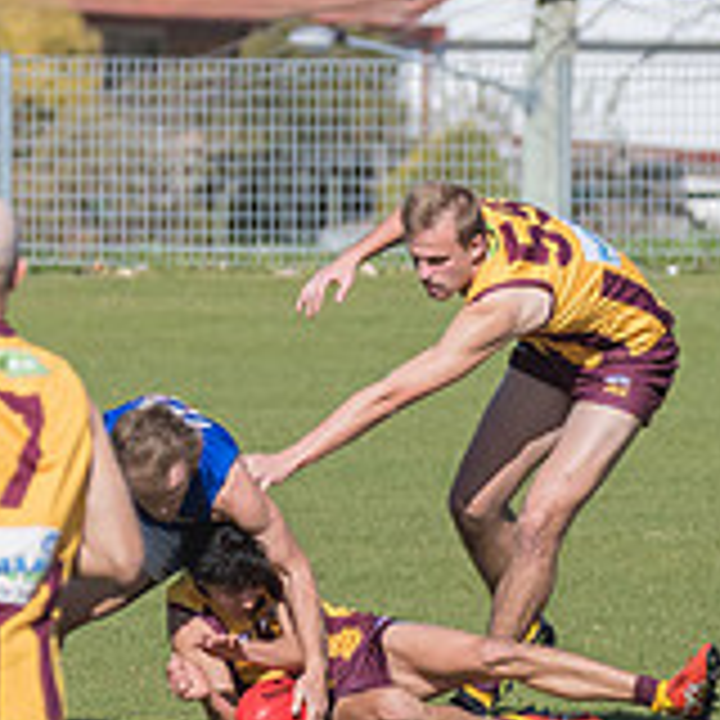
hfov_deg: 1.3
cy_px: 522
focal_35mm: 1331
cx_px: 588
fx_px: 31321
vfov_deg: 1.3
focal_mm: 260
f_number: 8
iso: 800
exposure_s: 1/4000
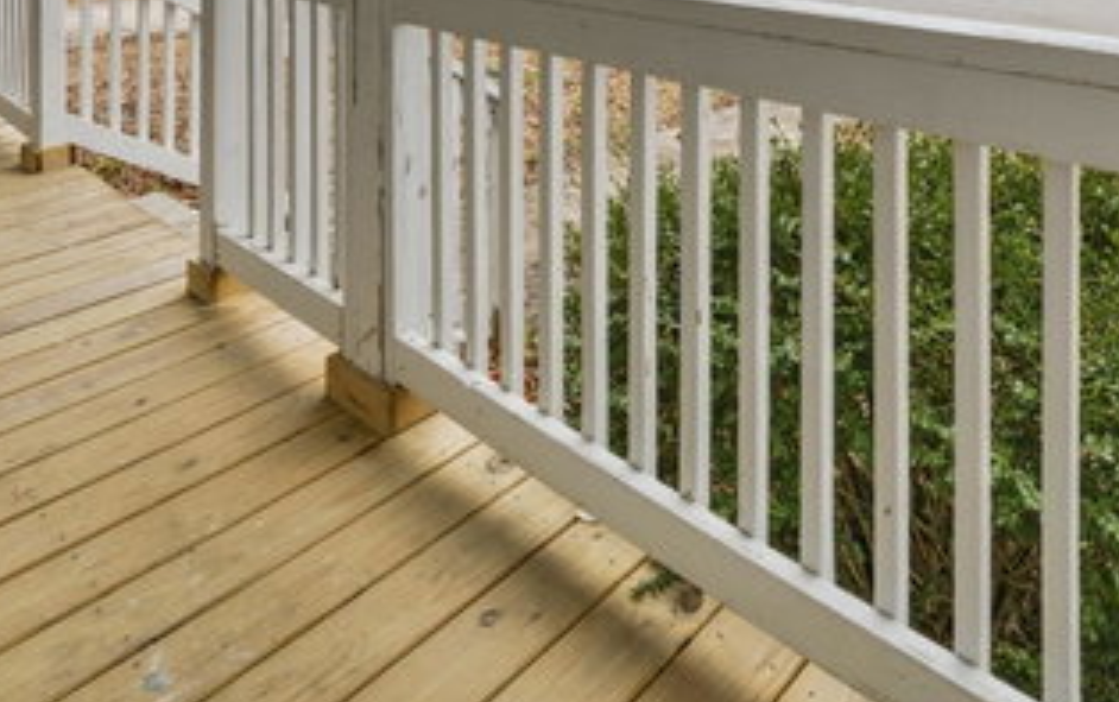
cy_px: -143
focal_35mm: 28
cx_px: 609
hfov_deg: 66.3
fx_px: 855
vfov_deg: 35.2
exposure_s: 1/800
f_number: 8
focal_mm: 12
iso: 250
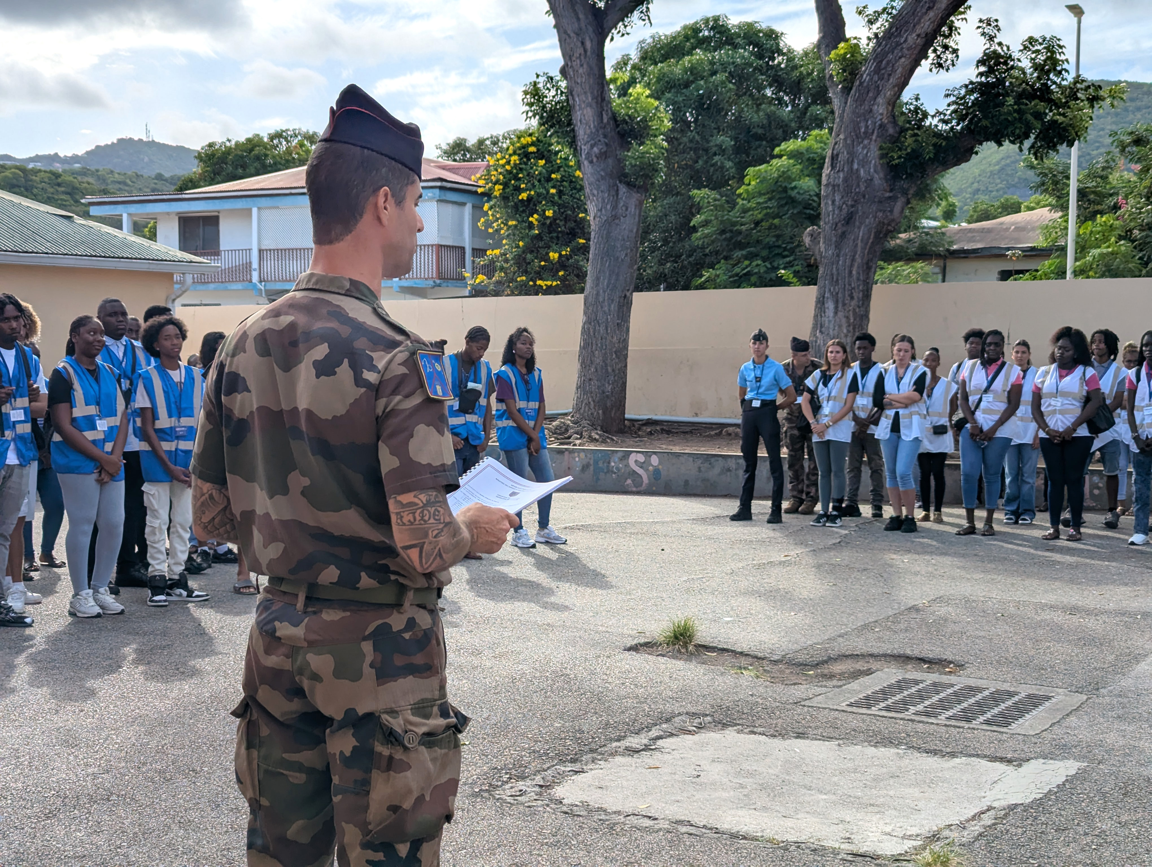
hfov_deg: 39.6
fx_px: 1600
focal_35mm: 48
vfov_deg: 30.3
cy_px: 434
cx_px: 576
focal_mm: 6.81
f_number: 1.85
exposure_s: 1/1689
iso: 36
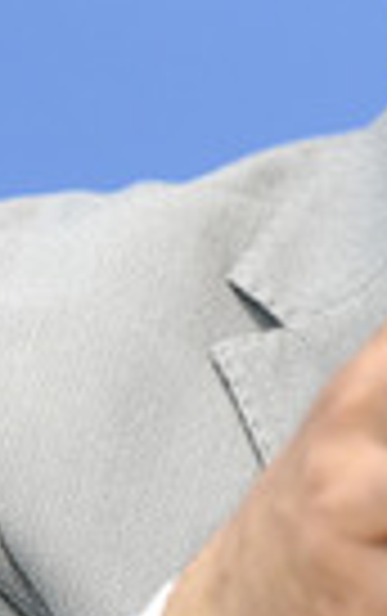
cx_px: 821
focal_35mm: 570
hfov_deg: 2.3
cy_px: 90
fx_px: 9589
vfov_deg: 3.7
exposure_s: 1/800
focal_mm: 170
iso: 3200
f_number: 5
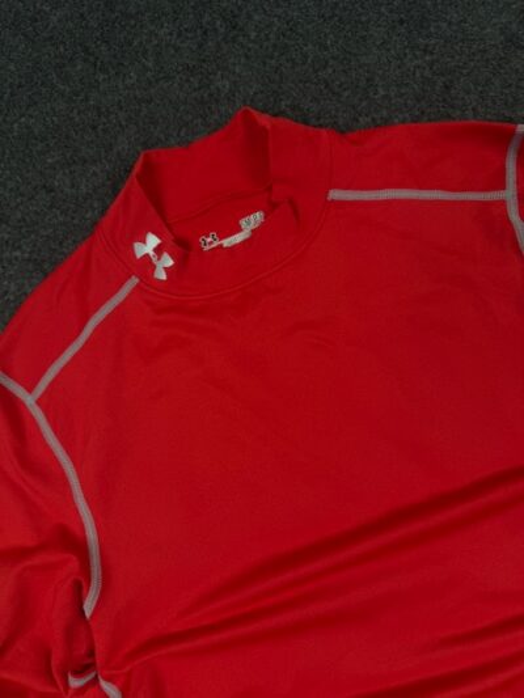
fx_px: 484
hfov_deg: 56.8
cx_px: 262
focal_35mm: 24
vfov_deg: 71.6
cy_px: 349
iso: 80
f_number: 1.78
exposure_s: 1/100
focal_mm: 6.76
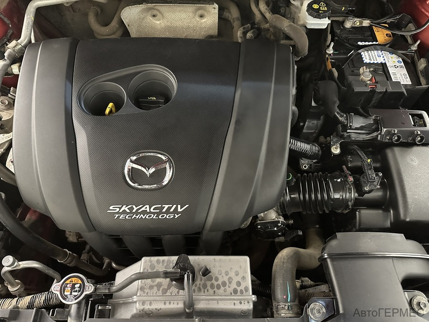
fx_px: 297
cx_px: 214
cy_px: 161
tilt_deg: -59.4
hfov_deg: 71.6
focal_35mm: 24
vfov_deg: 56.8
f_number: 1.78
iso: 1000
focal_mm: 6.86
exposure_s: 1/33
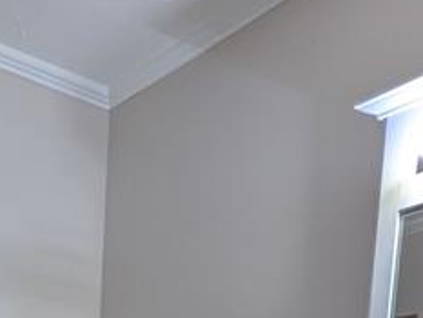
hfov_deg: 32.2
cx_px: 45
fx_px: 697
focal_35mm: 57
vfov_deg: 19.1
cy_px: 583
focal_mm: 1.95
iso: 44
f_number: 2.2
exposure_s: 1/36
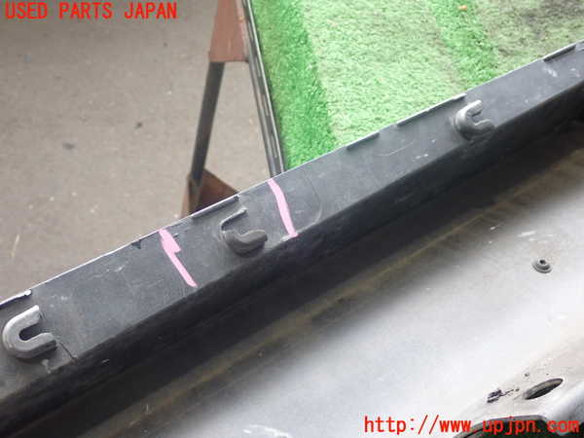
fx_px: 742
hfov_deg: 42.9
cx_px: 292
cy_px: 219
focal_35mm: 44
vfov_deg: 32.9
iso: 400
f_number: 2.9
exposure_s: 1/40
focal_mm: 7.84
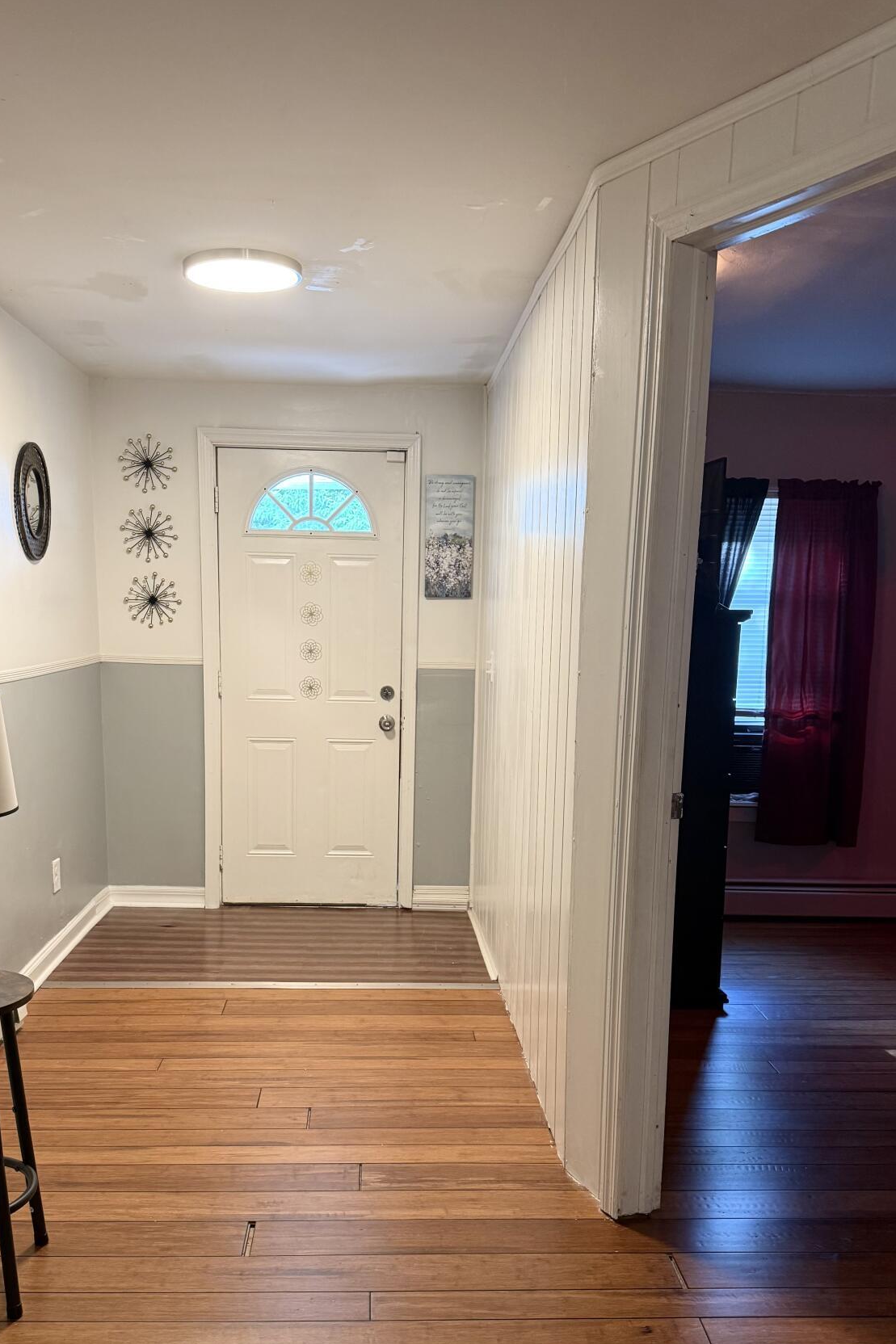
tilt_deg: -7.8
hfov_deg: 43.5
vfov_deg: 61.5
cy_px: 792
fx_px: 1120
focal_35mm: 30
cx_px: 405
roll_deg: -2.2
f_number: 1.78
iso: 250
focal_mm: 6.76
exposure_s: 1/60
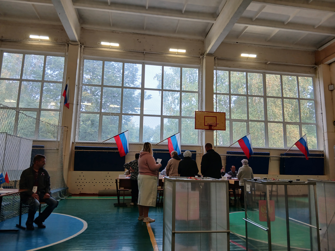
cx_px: 168
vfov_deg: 53.1
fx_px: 252
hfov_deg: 67.3
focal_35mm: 26
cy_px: 126
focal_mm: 3.98
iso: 32
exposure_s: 1/50
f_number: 1.8
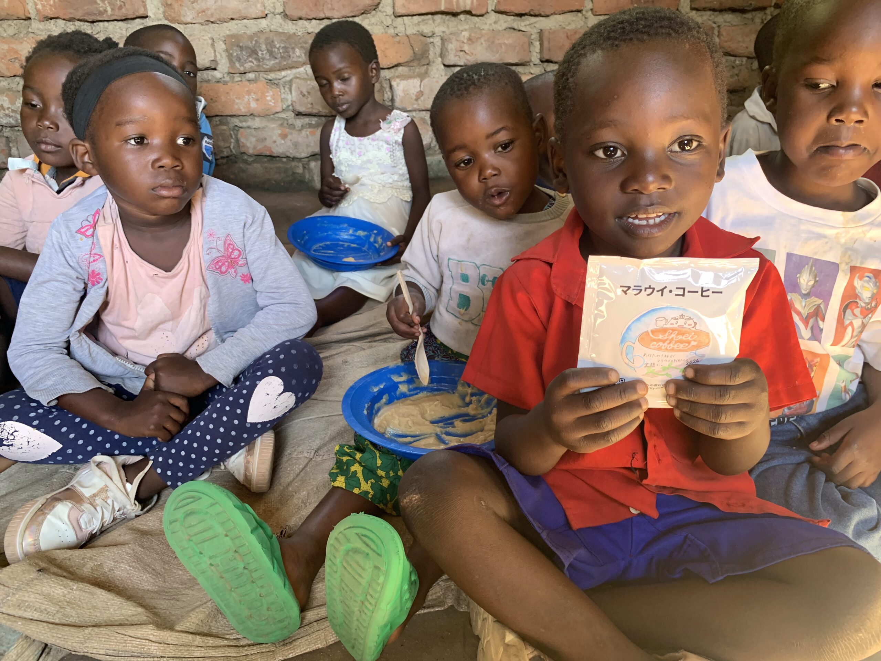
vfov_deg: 53.1
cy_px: 330
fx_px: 662
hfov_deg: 67.3
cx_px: 440
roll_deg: +1.1
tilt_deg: -24.7
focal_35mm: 26
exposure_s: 1/60
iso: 160
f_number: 1.8
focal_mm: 4.25
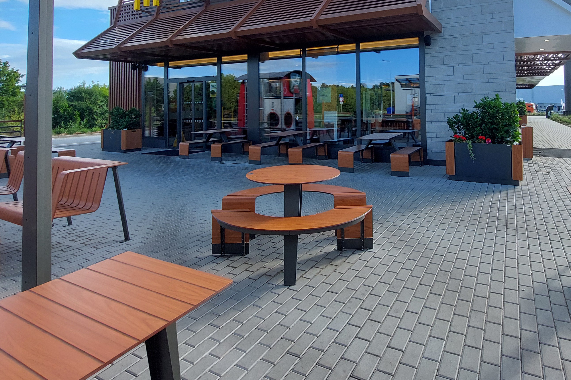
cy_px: 89
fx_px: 333
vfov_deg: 56.2
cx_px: 333
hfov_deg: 80.5
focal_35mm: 21
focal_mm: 1.74
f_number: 2.2
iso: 50
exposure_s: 1/674
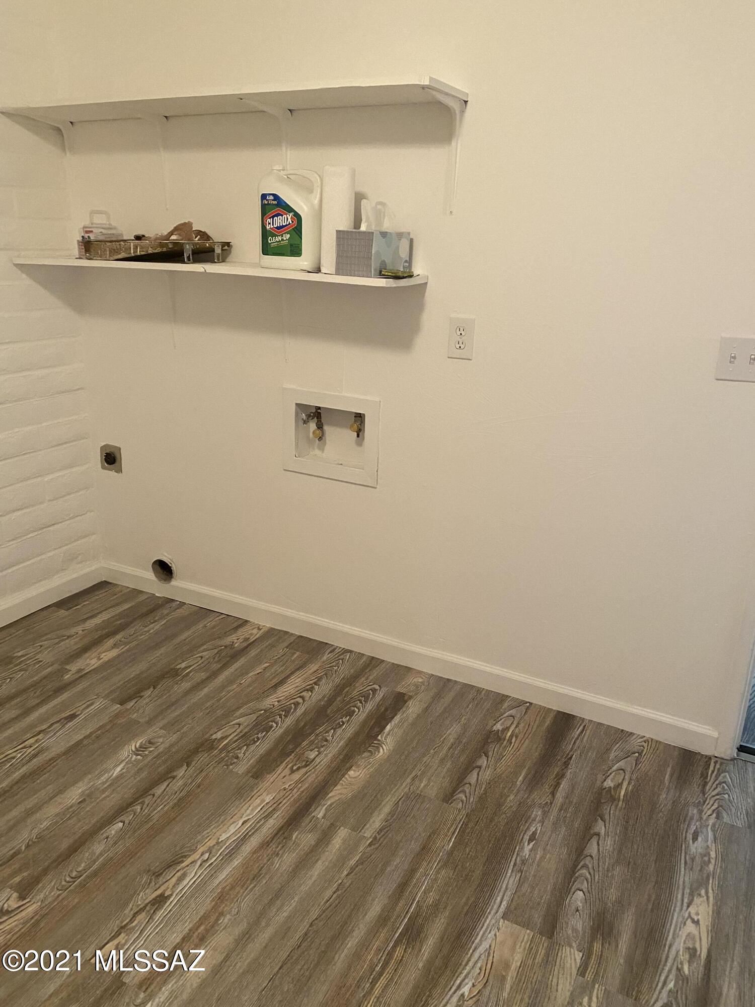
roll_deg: -1.6
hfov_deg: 53.1
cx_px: 378
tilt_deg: -18.6
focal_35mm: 26
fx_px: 756
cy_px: 504
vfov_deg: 67.3
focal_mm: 4.25
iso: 320
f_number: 1.8
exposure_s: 1/60
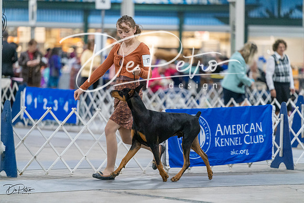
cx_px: 152
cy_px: 102
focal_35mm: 200
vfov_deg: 6.9
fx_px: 1689
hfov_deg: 10.3
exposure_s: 1/250
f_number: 3.2
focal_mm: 200
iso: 6400
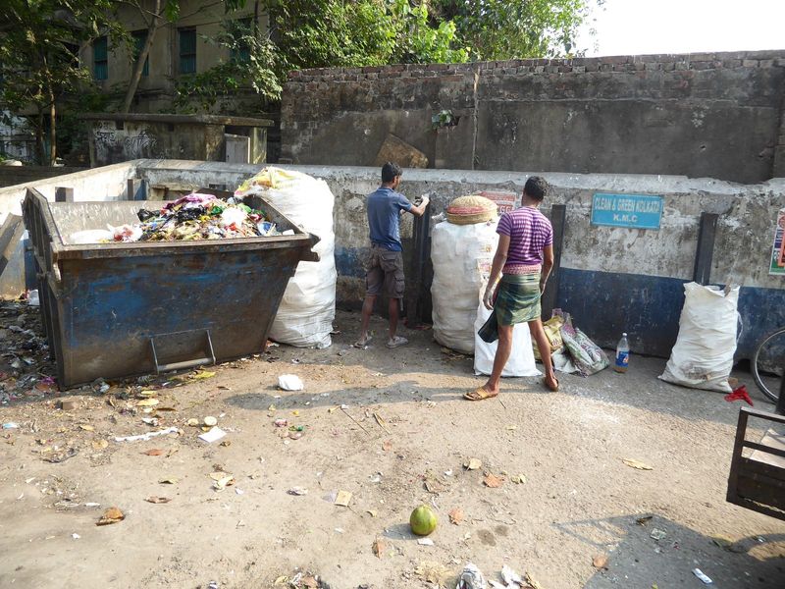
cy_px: 294
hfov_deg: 69.4
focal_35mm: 25
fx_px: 567
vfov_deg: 54.9
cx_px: 392
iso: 80
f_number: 3.3
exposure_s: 1/200
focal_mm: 4.3
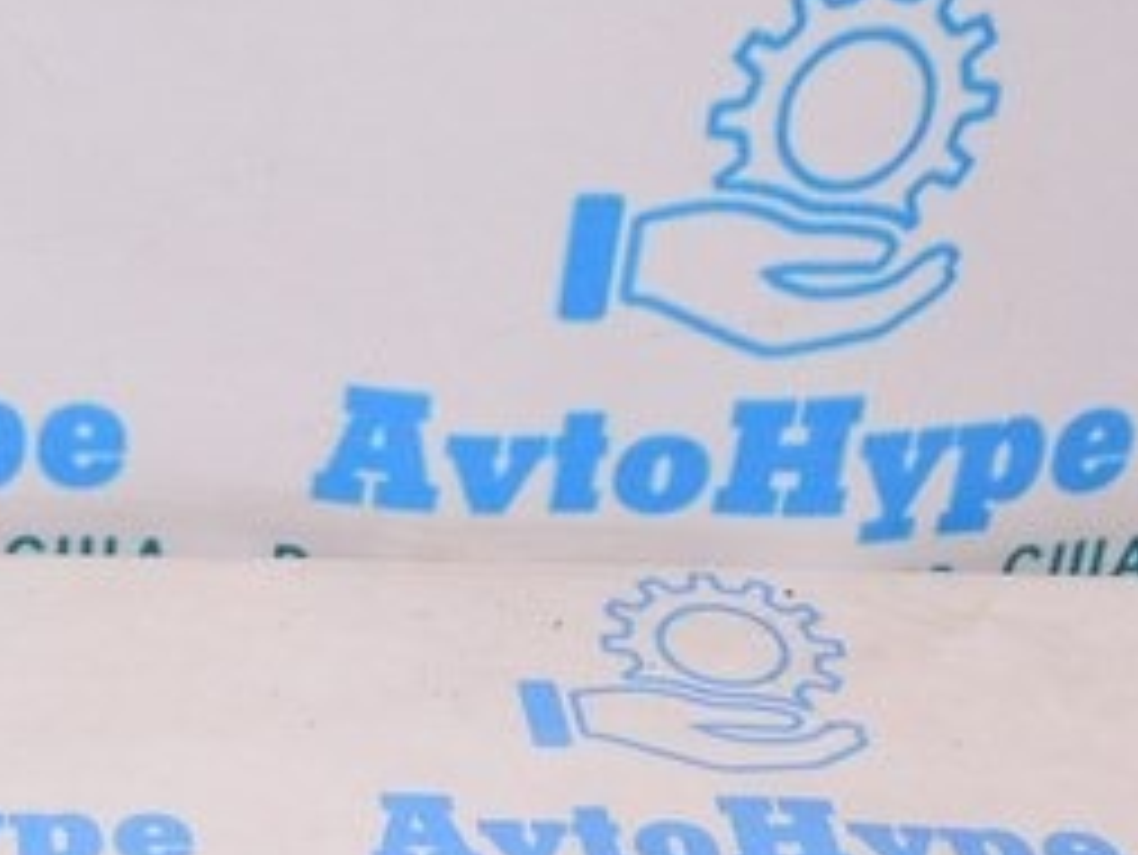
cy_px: 826
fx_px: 3454
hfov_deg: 18.2
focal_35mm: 105
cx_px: -9
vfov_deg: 13.9
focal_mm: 18
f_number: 8
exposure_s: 1/100
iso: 1600
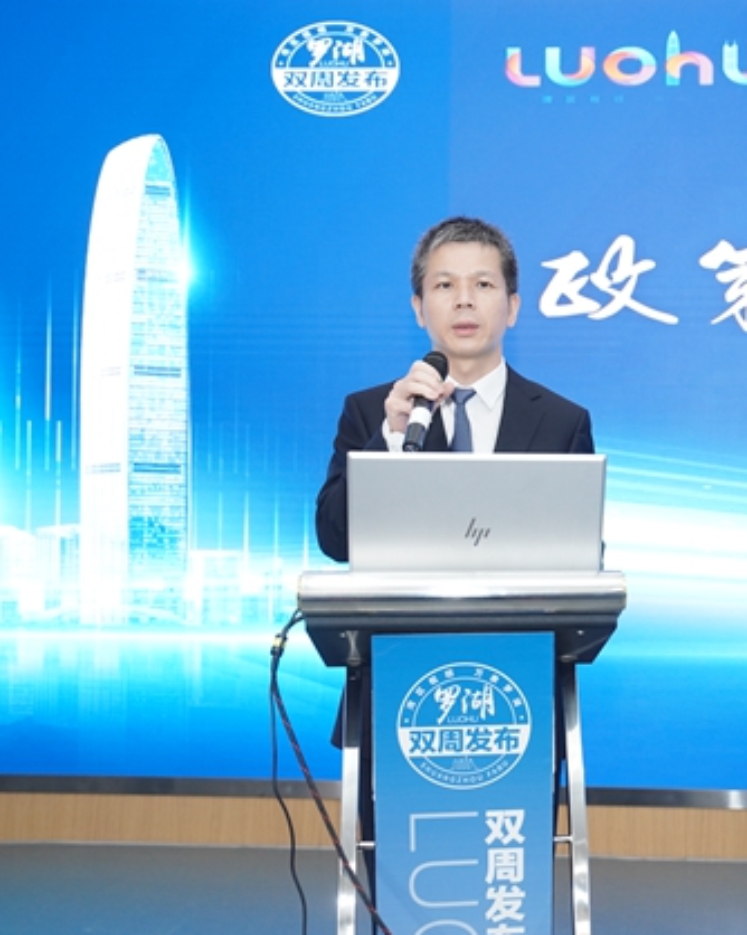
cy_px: 471
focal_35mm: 46
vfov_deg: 40.3
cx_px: 649
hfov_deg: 31.4
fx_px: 1272
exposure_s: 1/125
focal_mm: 32
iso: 1600
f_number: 3.5
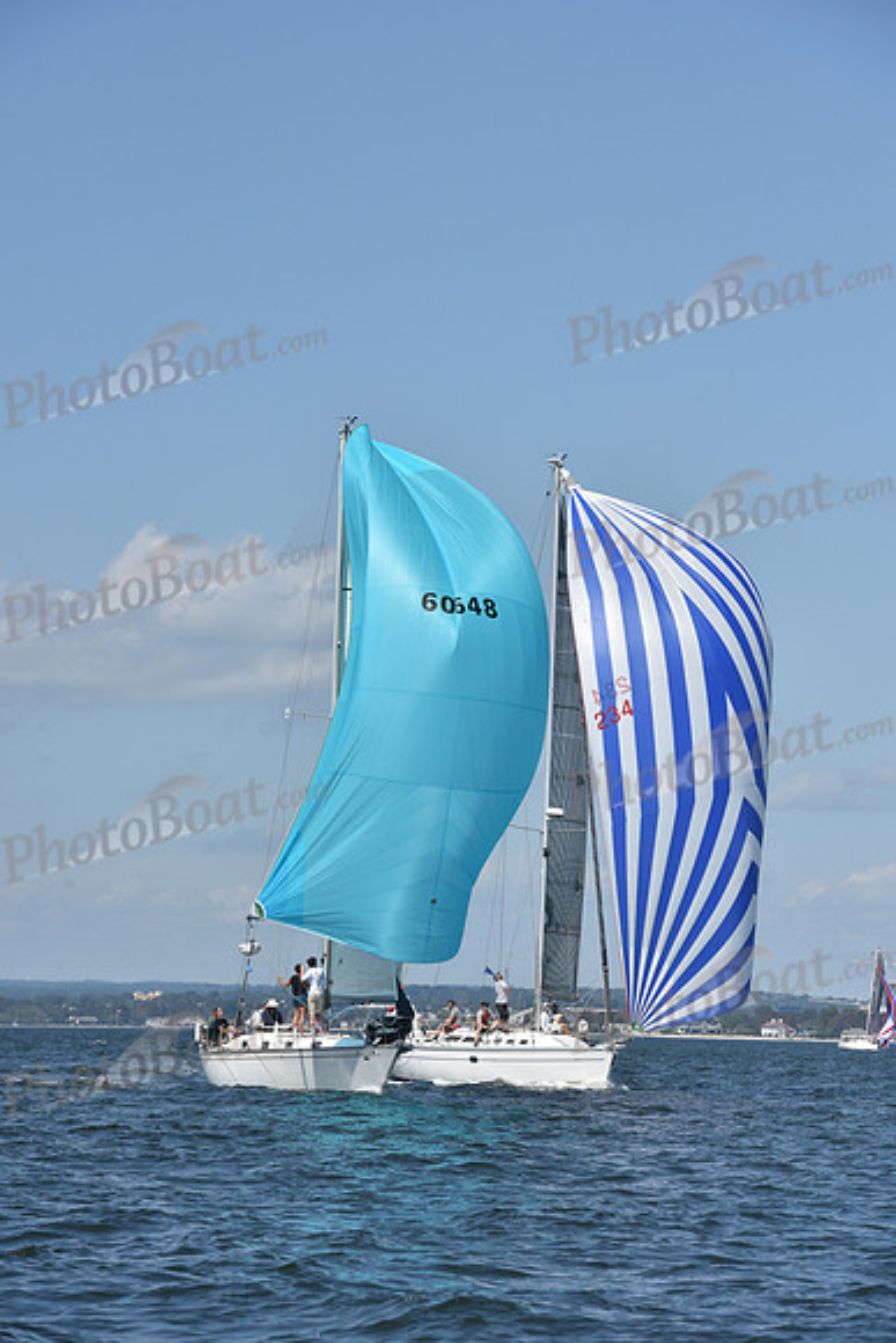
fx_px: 5037
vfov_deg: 15.2
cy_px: 672
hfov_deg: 10.2
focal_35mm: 135
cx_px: 448
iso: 320
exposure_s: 1/1250
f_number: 10
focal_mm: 135
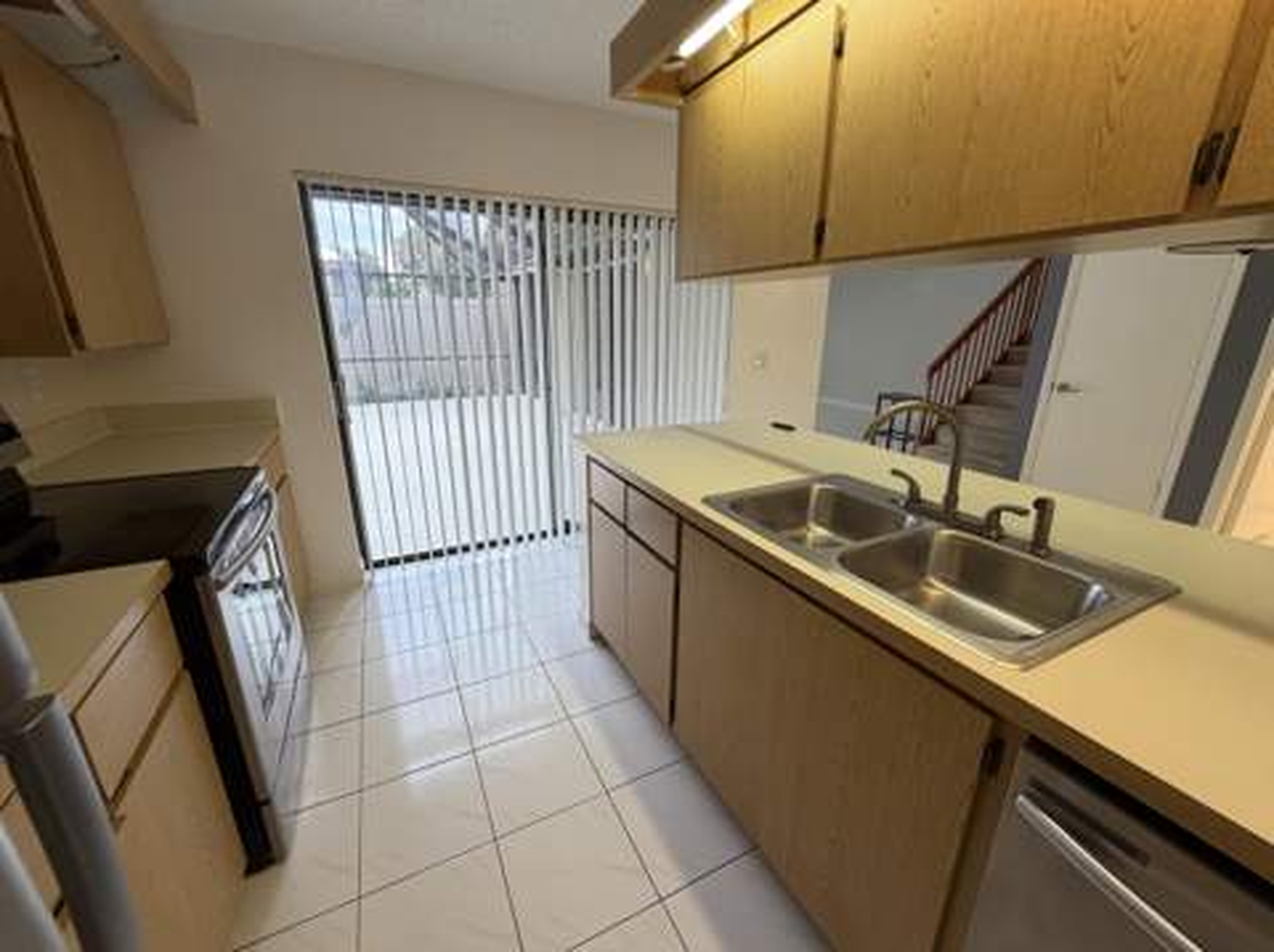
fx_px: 515
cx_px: 637
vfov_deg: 85.6
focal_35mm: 14
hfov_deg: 102.1
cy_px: 476
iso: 200
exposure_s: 1/120
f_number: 2.2
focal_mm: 2.22
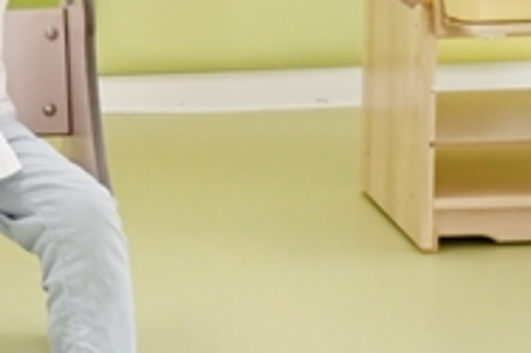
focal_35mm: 153
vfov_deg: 8.8
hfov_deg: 12.6
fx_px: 2255
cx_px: -305
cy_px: -168
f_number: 5
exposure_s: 1/160
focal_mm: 24
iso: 500
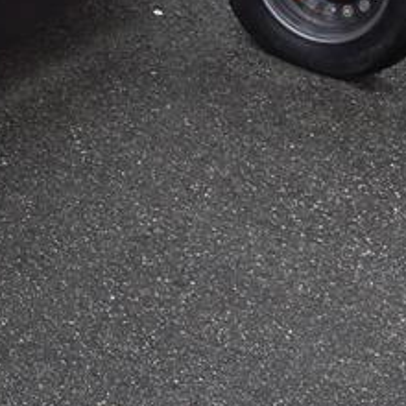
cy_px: 48
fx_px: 1964
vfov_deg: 11.7
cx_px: -351
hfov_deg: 10.9
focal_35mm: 148
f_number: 5
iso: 160
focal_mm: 18
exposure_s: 1/160
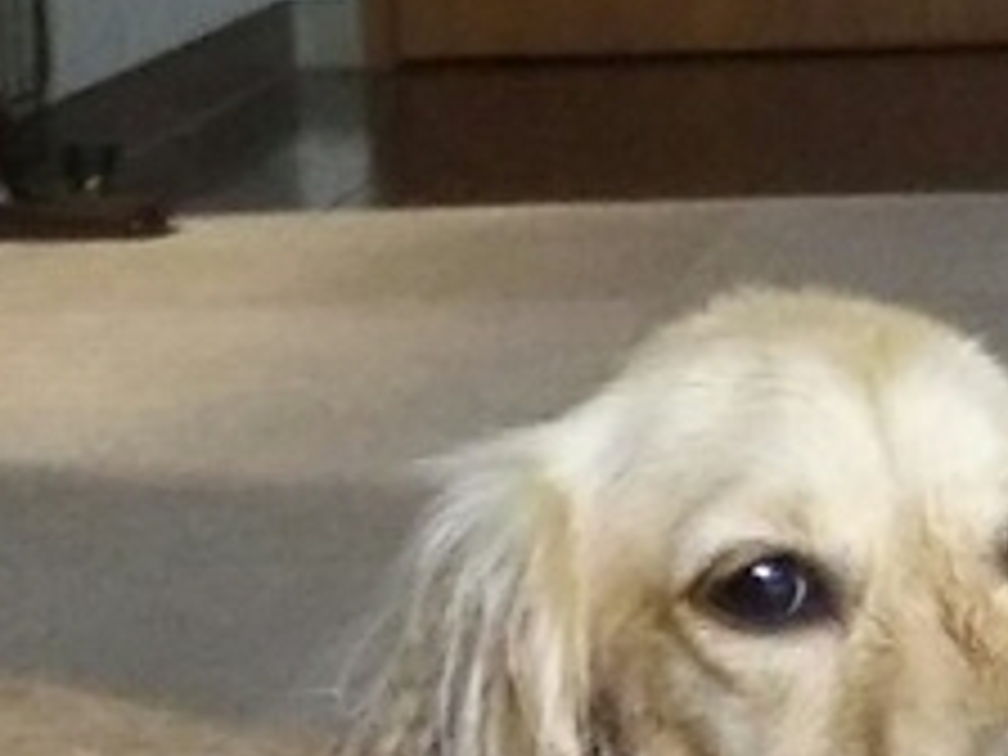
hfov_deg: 12.3
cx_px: 621
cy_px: 612
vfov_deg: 9.2
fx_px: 4688
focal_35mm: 161
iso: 320
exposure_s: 1/30
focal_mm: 4
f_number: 2.2
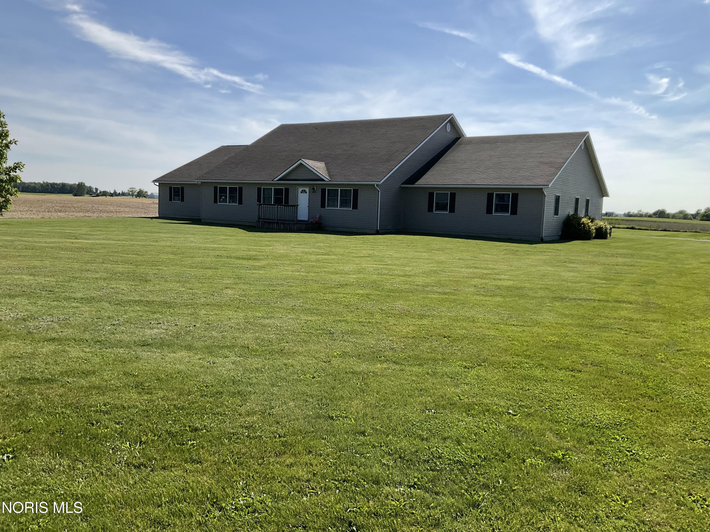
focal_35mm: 29
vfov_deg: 48.2
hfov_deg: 61.7
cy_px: 266
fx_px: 595
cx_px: 355
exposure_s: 1/2801
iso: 25
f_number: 1.8
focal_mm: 3
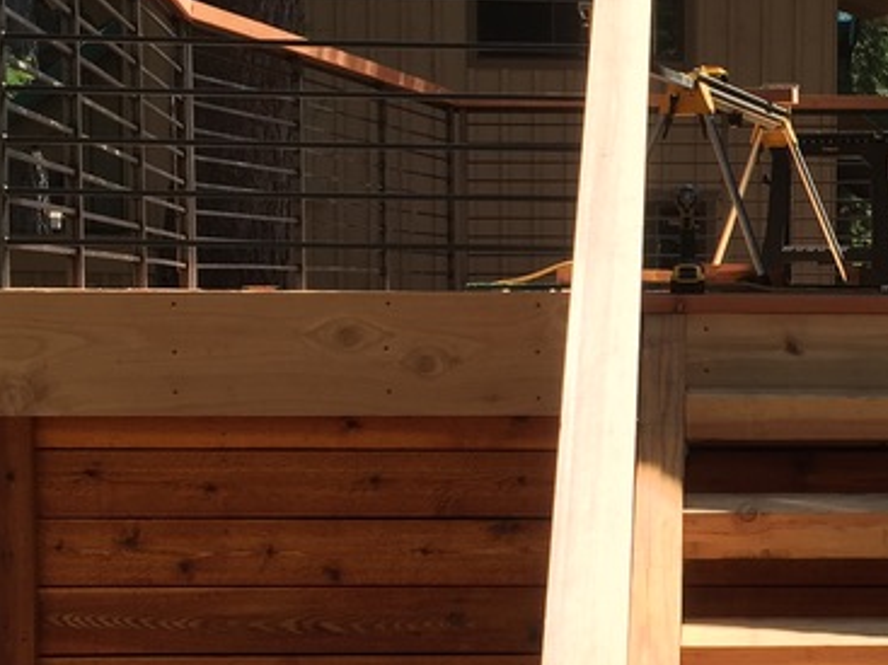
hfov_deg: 23.4
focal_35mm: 81
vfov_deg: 18.2
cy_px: 433
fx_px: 2077
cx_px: 828
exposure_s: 1/942
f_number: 2.2
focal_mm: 4.15
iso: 32
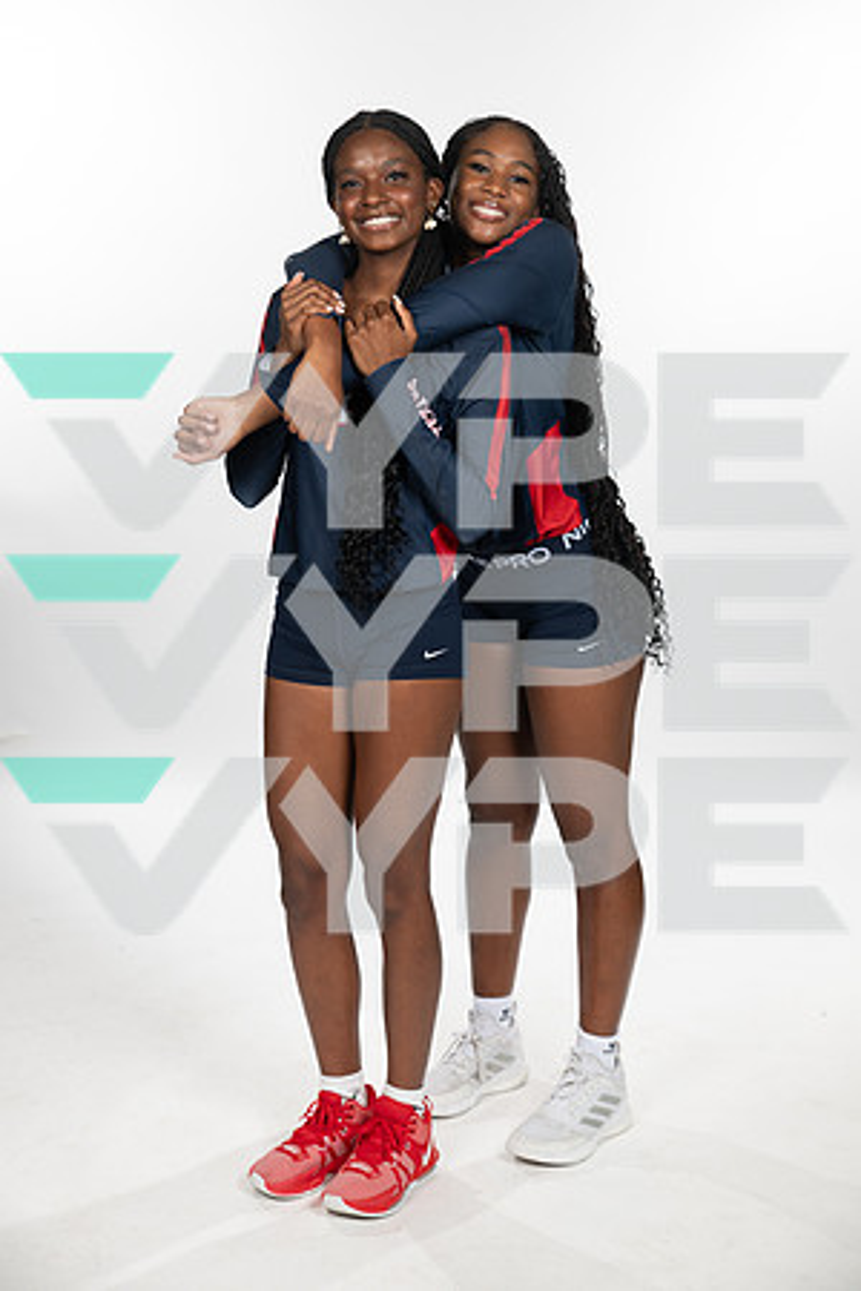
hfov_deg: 24.2
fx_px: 2009
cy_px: 646
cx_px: 430
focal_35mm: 56
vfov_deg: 35.6
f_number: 5.6
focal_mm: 56
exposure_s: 1/250
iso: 200
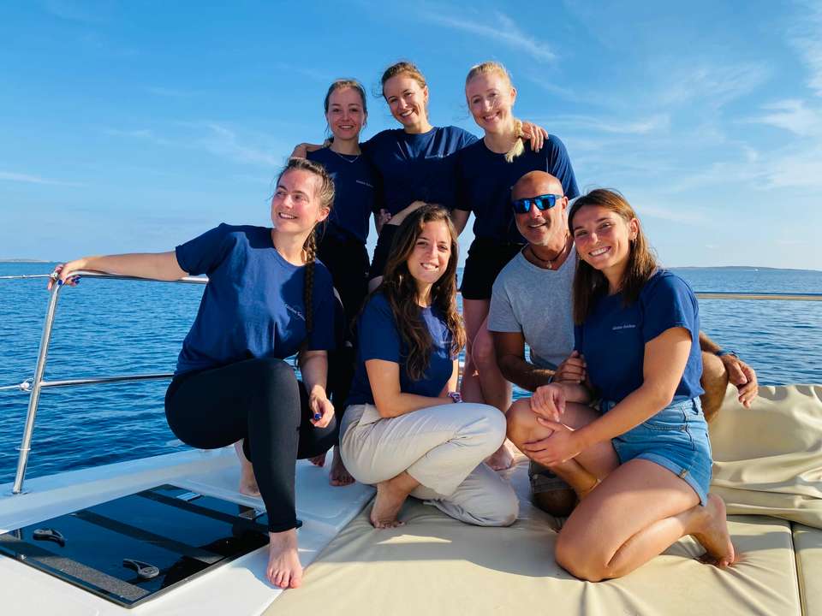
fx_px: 617
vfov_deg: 53.1
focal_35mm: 26
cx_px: 411
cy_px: 308
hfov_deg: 67.3
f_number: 1.8
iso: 32
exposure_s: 1/1898
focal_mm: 4.25
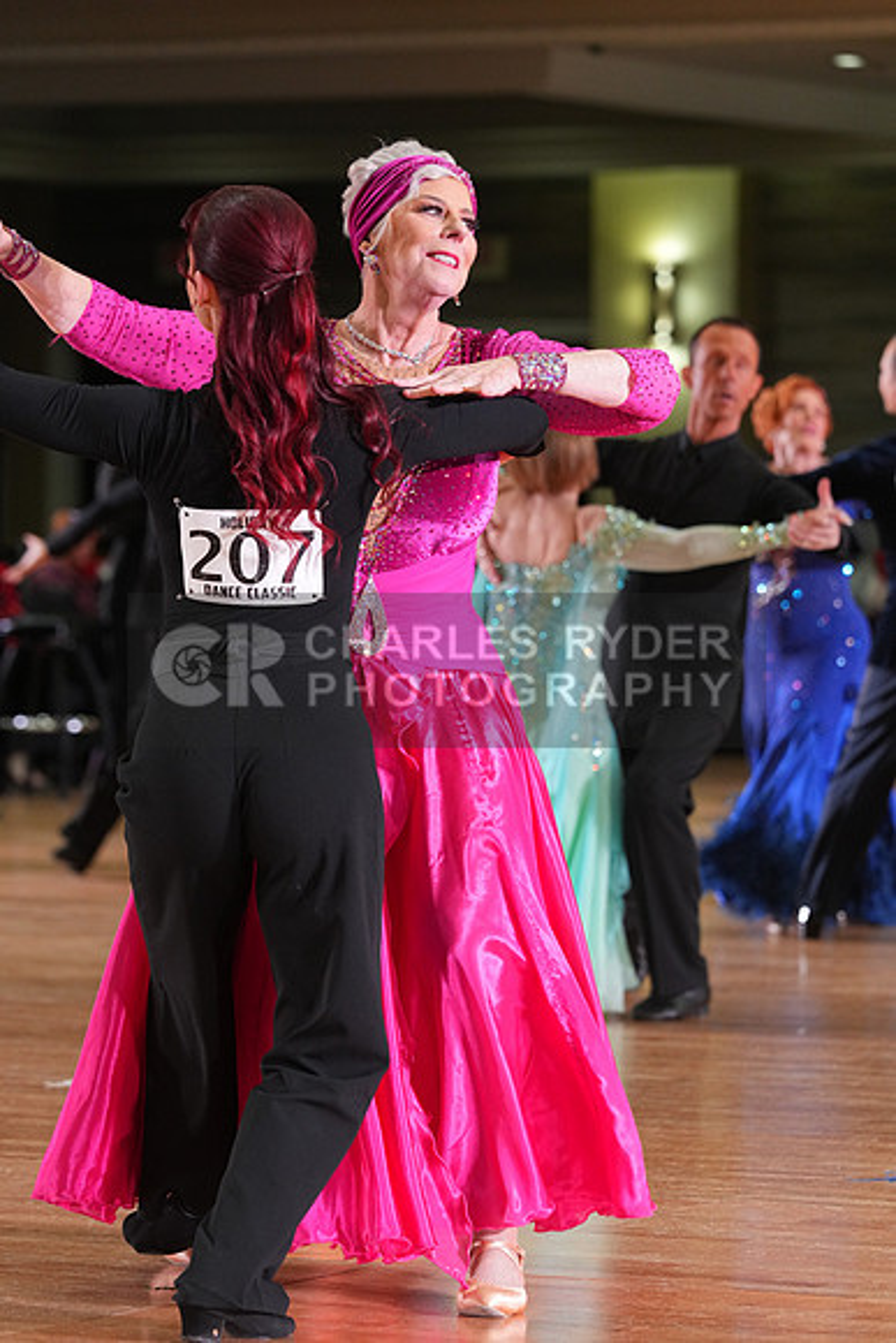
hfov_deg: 7.8
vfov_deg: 11.7
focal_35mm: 176
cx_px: 448
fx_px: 6566
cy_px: 672
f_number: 5
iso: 2500
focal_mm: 176
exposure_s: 1/200
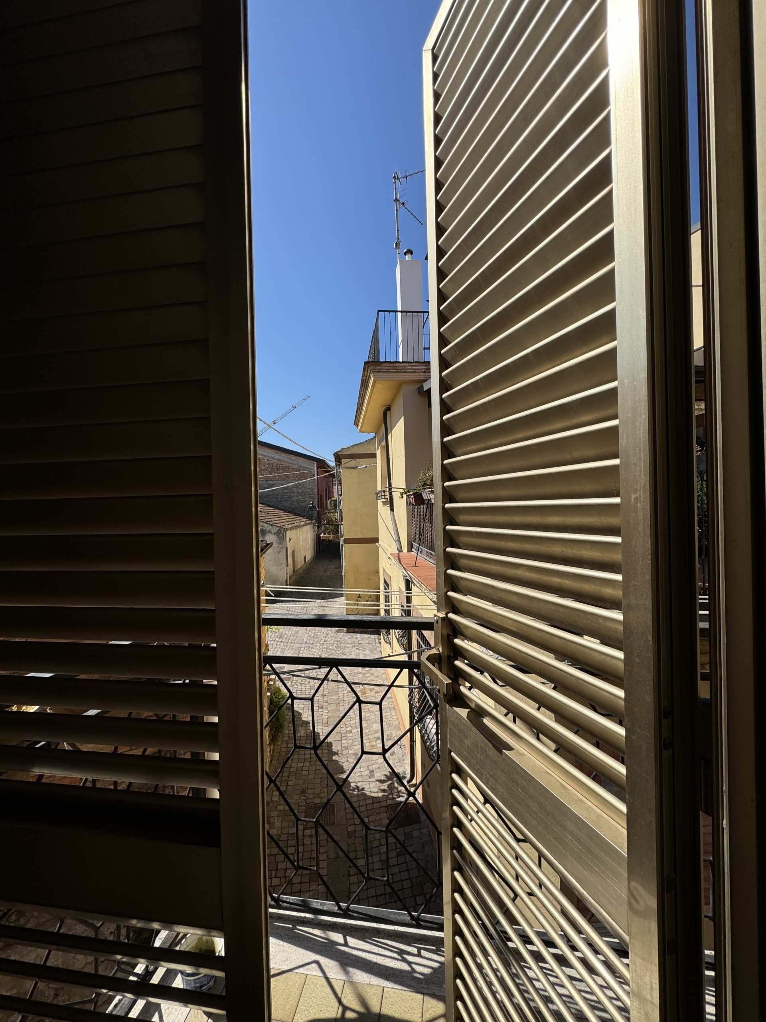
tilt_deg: -0.1
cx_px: 383
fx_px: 413
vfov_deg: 102.1
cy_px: 511
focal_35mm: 14
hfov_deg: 85.7
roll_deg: +1.9
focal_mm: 2.22
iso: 50
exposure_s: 1/1832
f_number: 2.2
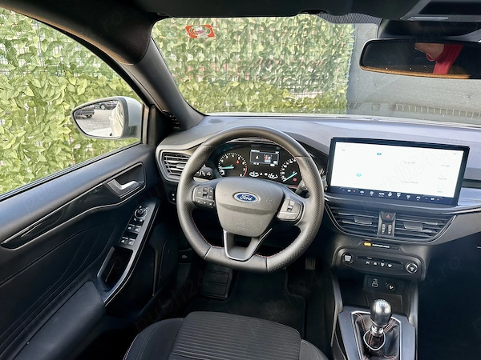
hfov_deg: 71.6
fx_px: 333
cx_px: 240
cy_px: 180
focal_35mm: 24
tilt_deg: -20.1
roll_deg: -2.2
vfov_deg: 56.8
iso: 250
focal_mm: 6.86
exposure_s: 1/63
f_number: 1.78
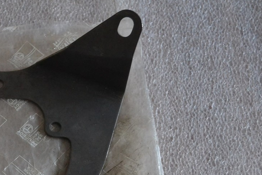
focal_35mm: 67
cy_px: 154
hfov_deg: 29.1
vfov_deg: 20.0
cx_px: 38
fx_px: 488
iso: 2200
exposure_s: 1/60
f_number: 4
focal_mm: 24
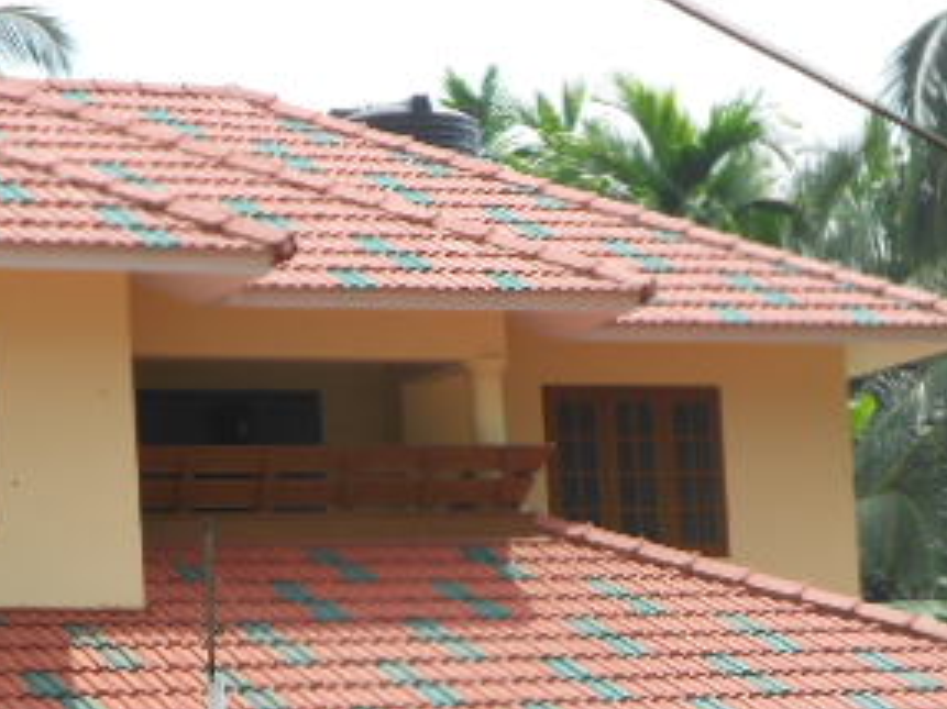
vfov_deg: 11.7
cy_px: 706
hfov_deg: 15.8
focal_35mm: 125
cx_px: 432
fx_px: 3418
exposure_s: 1/250
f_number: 4.9
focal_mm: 10.3
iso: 80
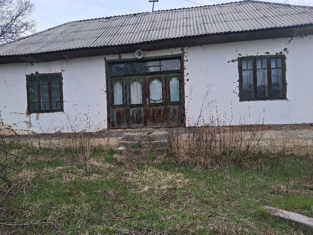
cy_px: 118
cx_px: 156
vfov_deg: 53.1
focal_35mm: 26
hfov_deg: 67.3
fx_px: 235
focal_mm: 3.98
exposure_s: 1/200
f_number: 1.8
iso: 25
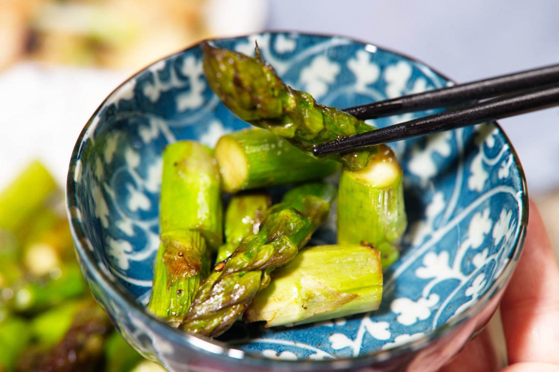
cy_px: 186
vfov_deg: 13.0
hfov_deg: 19.5
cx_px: 280
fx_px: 1630
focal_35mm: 105
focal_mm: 105
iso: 100
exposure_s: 1/60
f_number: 5.6
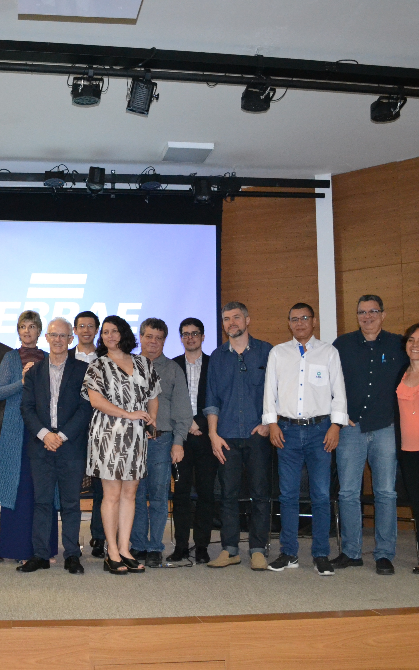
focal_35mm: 42
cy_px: 338
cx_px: 91
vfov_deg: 47.2
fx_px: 767
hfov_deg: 29.9
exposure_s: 1/60
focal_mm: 18
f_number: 3.5
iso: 2500
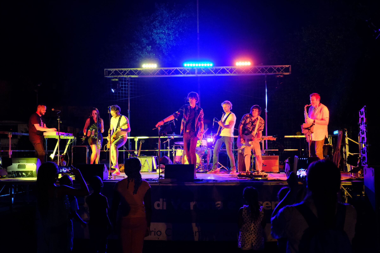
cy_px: 126
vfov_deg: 33.4
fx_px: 422
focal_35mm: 40
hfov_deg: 48.5
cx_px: 190
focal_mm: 26.5
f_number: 3.2
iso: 3200
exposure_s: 1/90
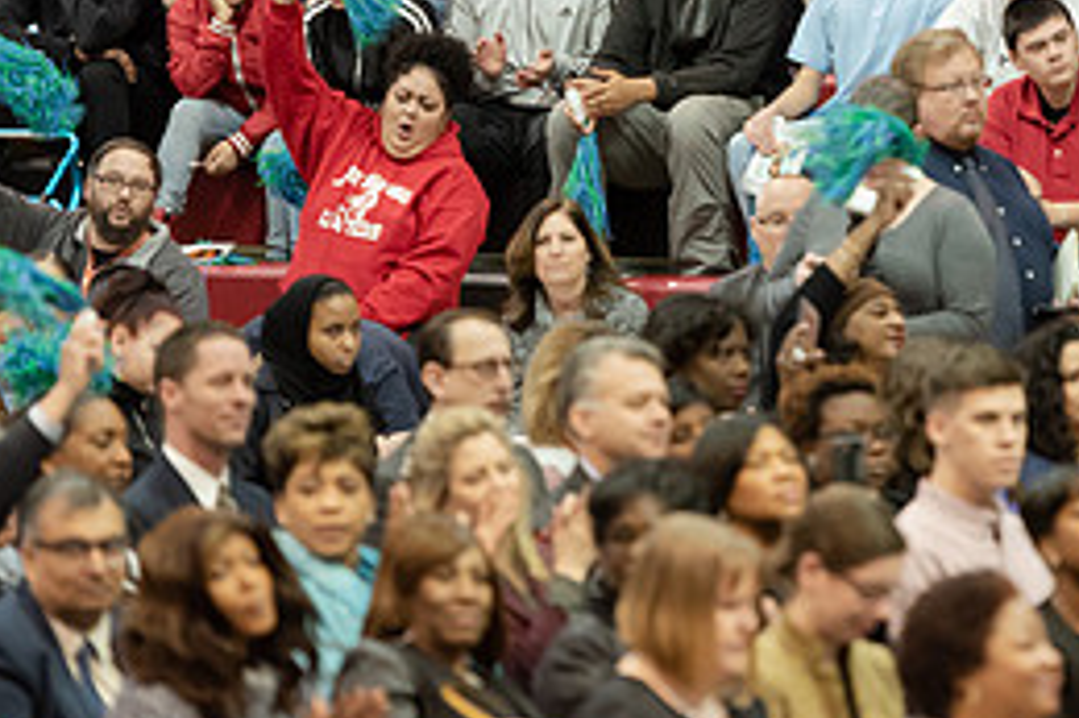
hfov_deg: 5.8
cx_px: 685
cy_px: 23
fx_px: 10693
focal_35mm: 357
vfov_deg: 3.8
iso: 2500
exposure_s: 1/200
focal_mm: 160
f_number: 3.2
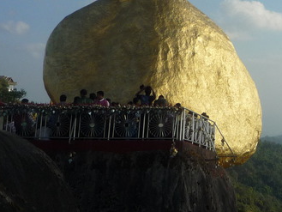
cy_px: -10
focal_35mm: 73
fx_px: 595
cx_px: 294
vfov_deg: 19.5
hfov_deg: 25.1
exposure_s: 1/800
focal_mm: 4.4
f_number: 5
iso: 100
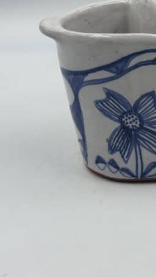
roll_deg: +0.0
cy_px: 61
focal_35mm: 93
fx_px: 684
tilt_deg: -23.6
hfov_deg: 12.7
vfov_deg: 22.7
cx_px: 179
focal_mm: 6.86
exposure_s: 1/549
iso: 64
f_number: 1.78
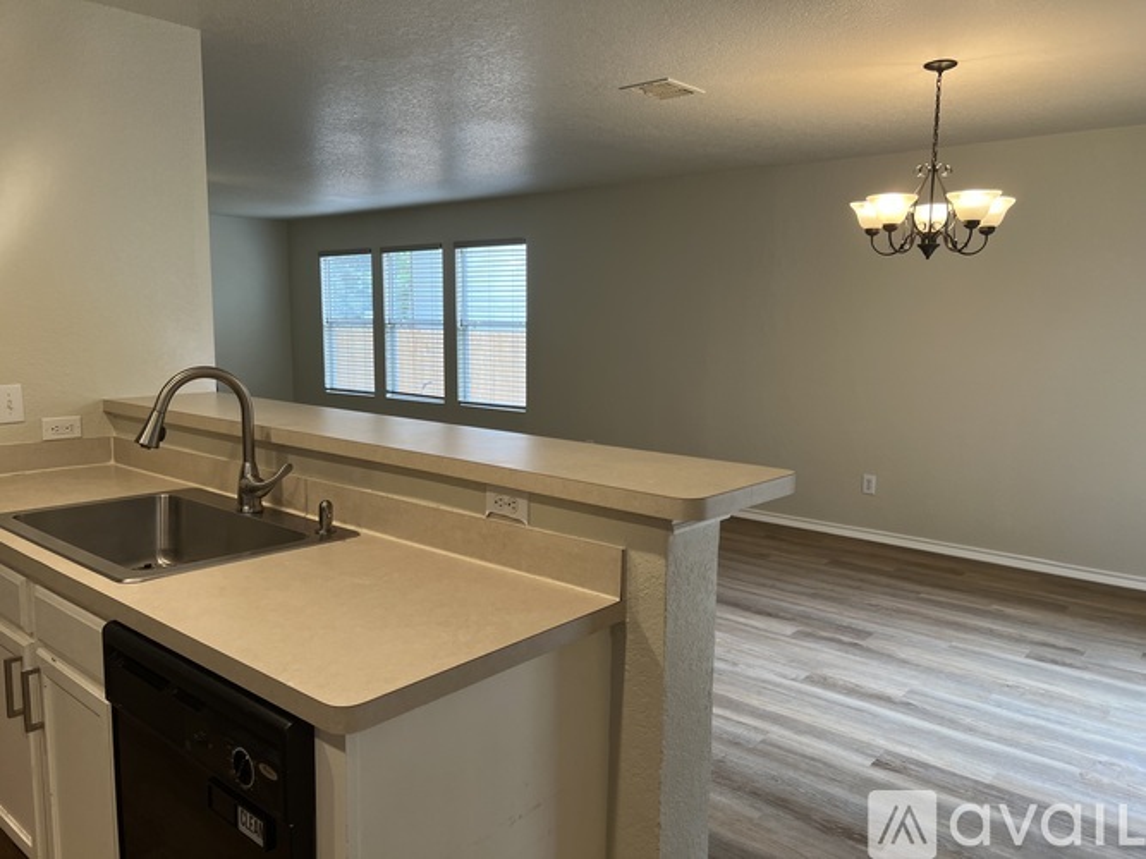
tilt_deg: -7.5
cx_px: 573
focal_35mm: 26
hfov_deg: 67.3
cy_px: 430
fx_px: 861
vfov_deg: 53.0
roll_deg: -0.7
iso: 80
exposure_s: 1/120
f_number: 1.5
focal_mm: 5.7
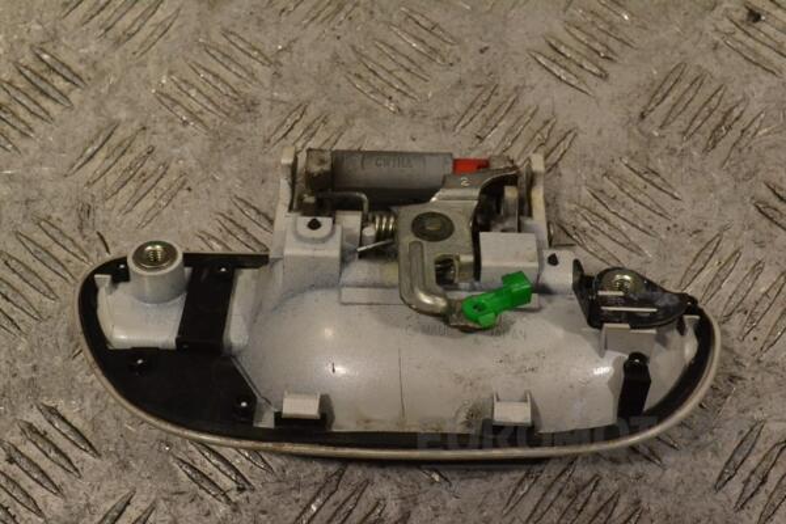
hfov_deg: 37.9
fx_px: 1146
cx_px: 393
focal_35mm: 52
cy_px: 262
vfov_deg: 25.8
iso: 3200
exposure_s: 1/640
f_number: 13
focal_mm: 35
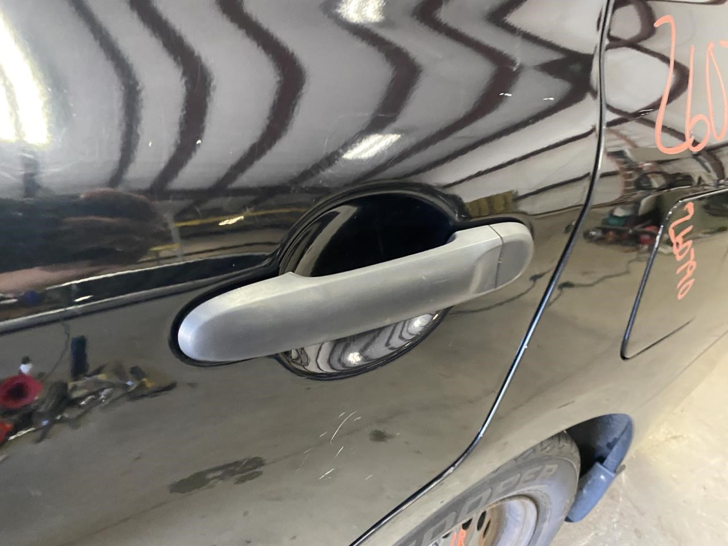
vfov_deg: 53.1
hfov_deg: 67.3
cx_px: 364
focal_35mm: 26
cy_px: 273
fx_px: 547
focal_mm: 4.25
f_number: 1.8
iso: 500
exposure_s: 1/44
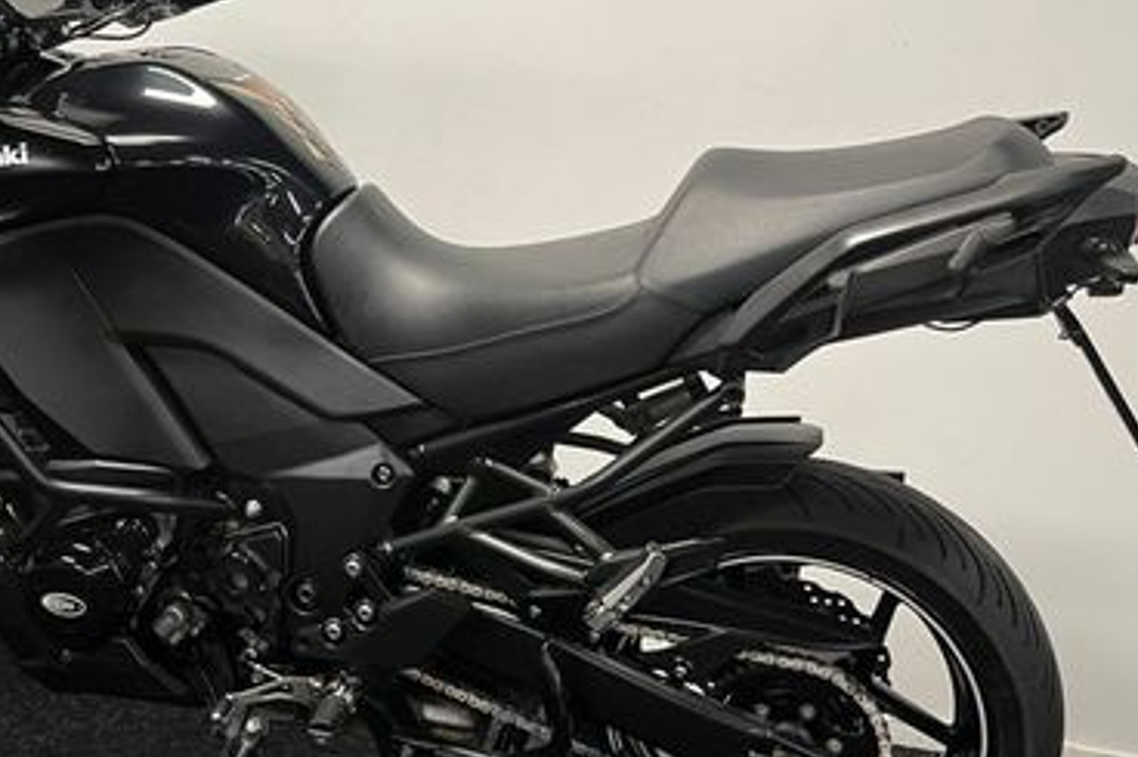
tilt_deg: -6.4
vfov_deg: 28.5
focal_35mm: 47
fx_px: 1485
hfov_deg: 41.2
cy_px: 294
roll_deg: -2.0
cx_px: 343
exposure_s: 1/50
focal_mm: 5.1
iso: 100
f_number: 1.6
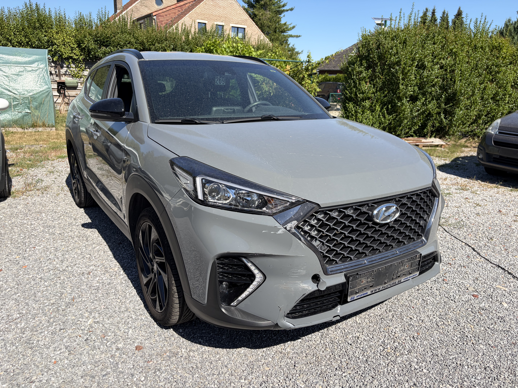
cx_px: 259
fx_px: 389
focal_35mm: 26
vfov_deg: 53.1
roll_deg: +1.6
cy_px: 194
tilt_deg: -9.5
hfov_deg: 67.3
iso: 50
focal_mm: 5.96
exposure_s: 1/2639
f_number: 1.6
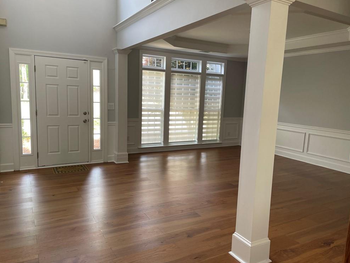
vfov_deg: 51.4
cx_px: 176
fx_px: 273
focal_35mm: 27
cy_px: 135
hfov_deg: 65.3
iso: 100
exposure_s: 1/121
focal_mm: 4.2
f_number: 1.6
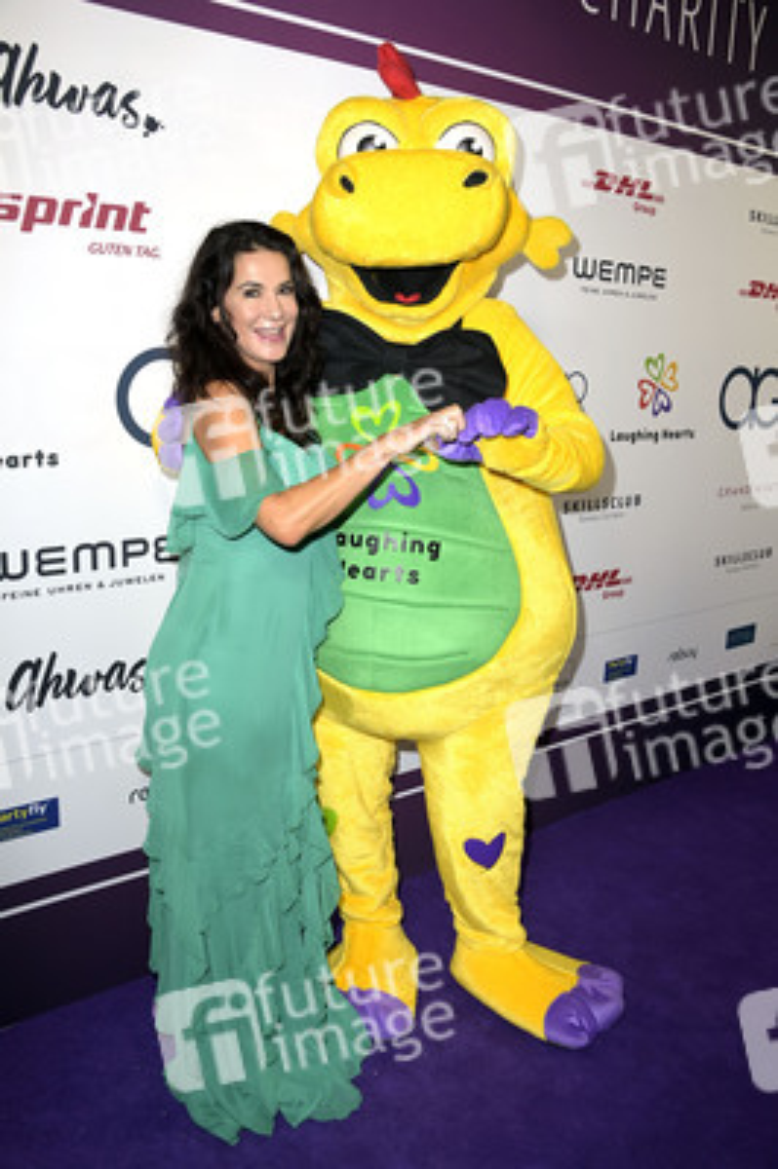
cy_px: 584
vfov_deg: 58.8
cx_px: 389
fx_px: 1039
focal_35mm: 32
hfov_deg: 41.0
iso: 640
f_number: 5.6
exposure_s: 1/250
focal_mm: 32
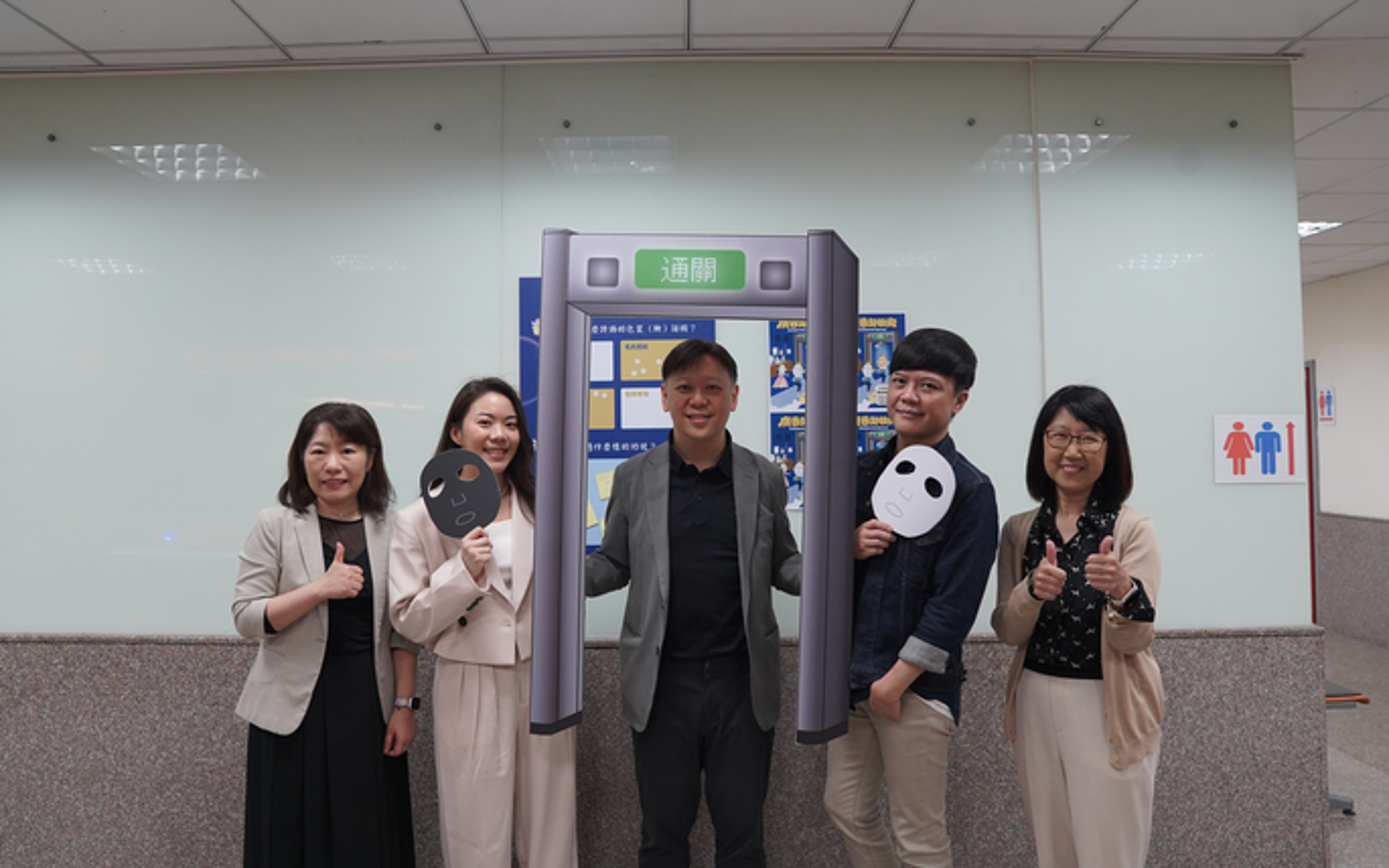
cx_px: 687
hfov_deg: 72.5
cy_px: 399
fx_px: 946
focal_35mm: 25
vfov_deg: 49.2
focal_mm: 24
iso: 1600
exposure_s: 1/160
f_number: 4
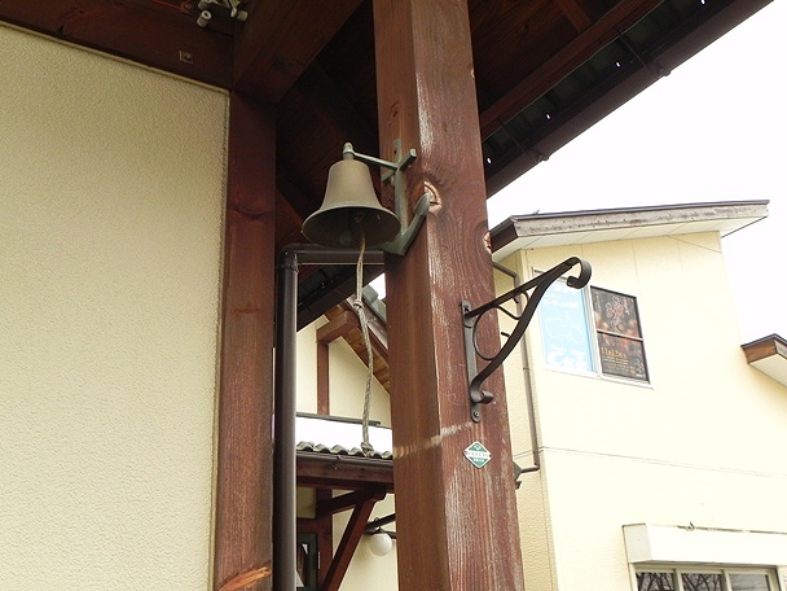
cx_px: 394
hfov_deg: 50.1
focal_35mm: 37
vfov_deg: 38.7
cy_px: 296
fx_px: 841
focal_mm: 6.6
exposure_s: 1/224
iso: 200
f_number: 4.5
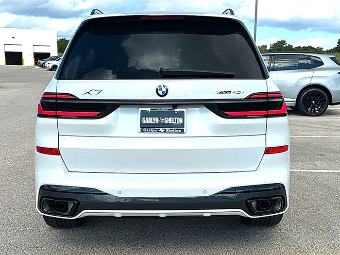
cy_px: 128
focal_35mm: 39
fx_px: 383
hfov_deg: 47.9
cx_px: 170
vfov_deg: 36.8
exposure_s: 1/5587
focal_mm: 6.86
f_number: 1.78
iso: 80
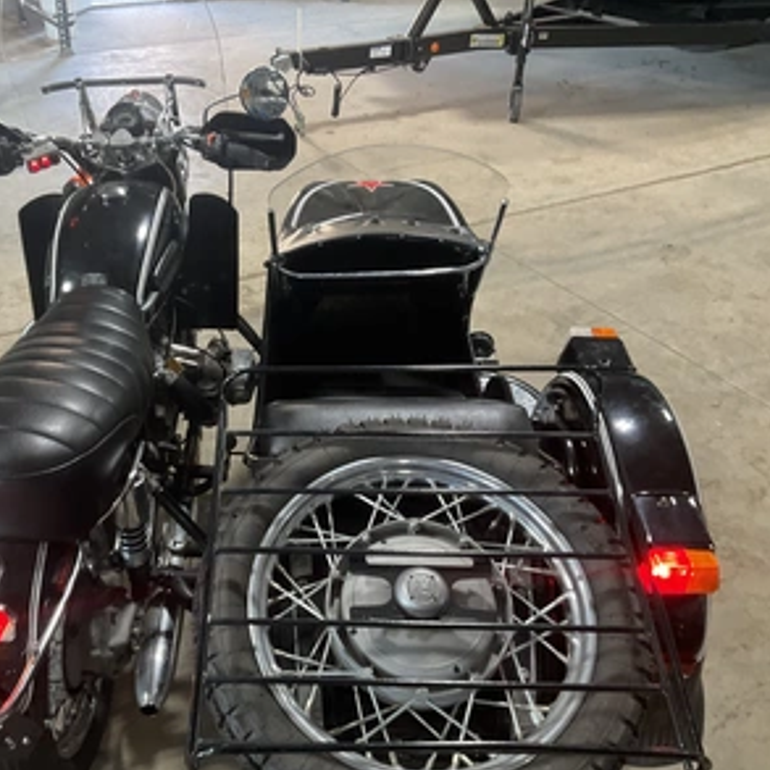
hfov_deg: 46.6
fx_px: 881
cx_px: 271
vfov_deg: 47.2
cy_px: 392
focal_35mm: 35
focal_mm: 3
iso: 160
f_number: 1.8
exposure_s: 1/60
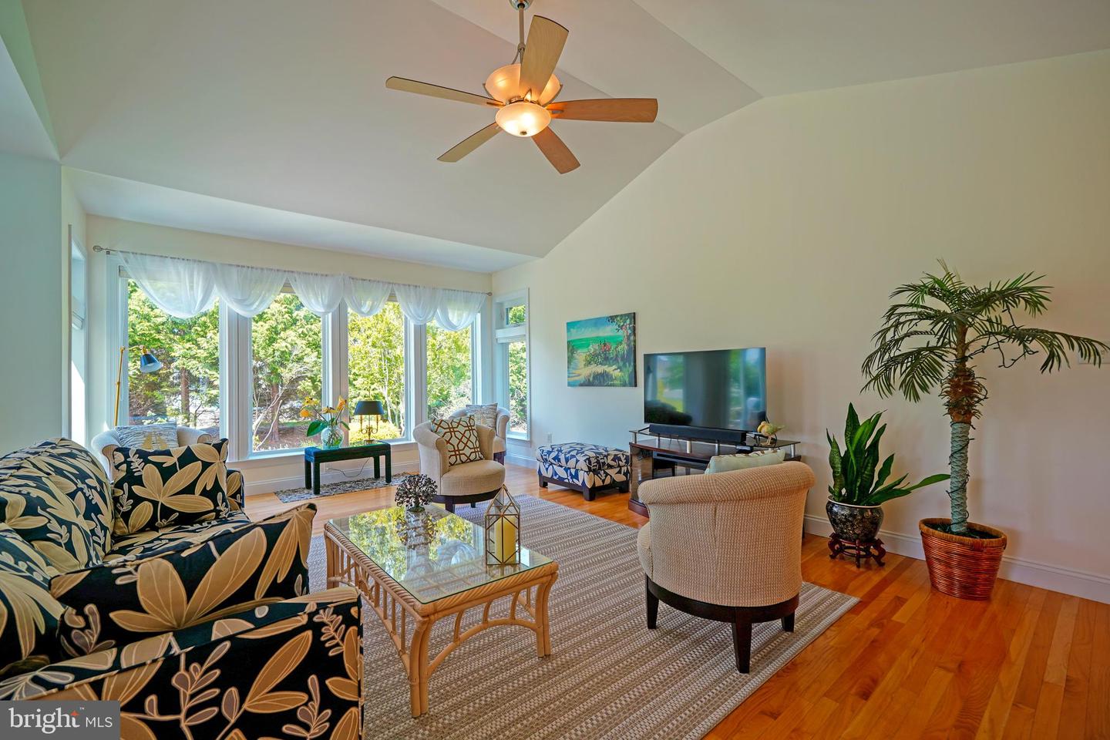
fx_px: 462
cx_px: 555
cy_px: 370
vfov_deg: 77.3
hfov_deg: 100.4
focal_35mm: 15
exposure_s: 1/60
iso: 100
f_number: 4
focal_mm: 10
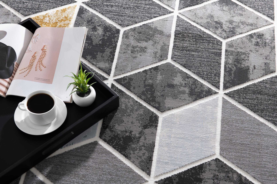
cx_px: 138
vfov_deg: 19.5
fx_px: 539
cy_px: 92
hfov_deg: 28.8
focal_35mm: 70
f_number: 8
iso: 100
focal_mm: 70
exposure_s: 1/160
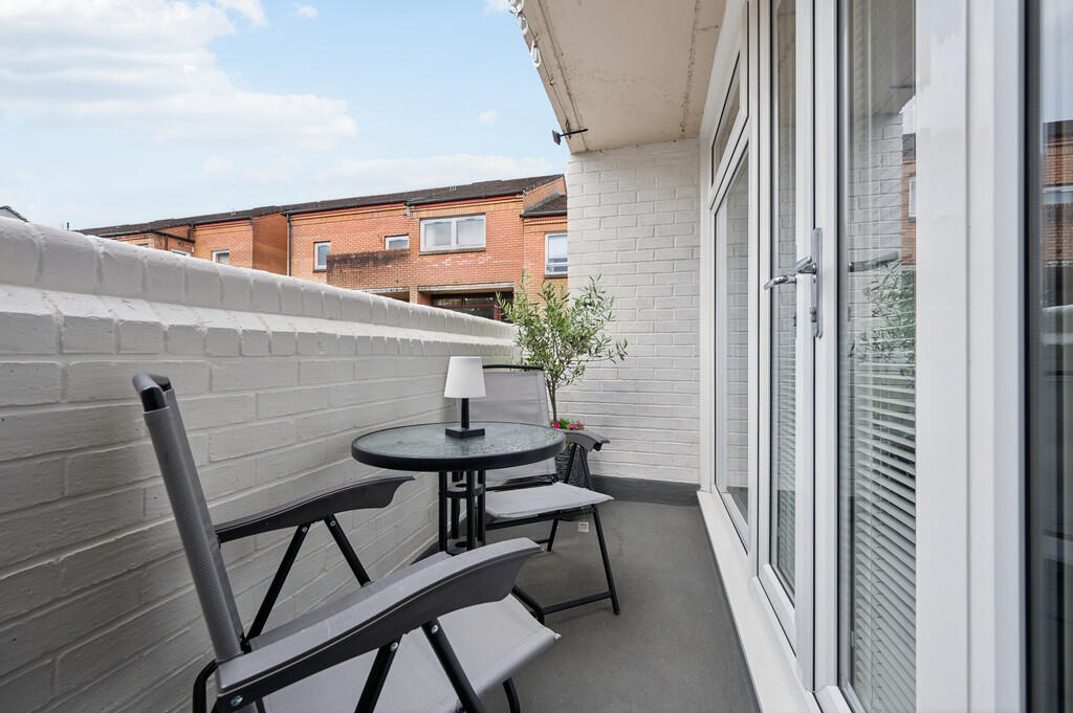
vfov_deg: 81.1
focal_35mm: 14
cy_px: 356
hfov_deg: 104.3
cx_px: 536
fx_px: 417
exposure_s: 1/250
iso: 800
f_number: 7.1
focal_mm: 14
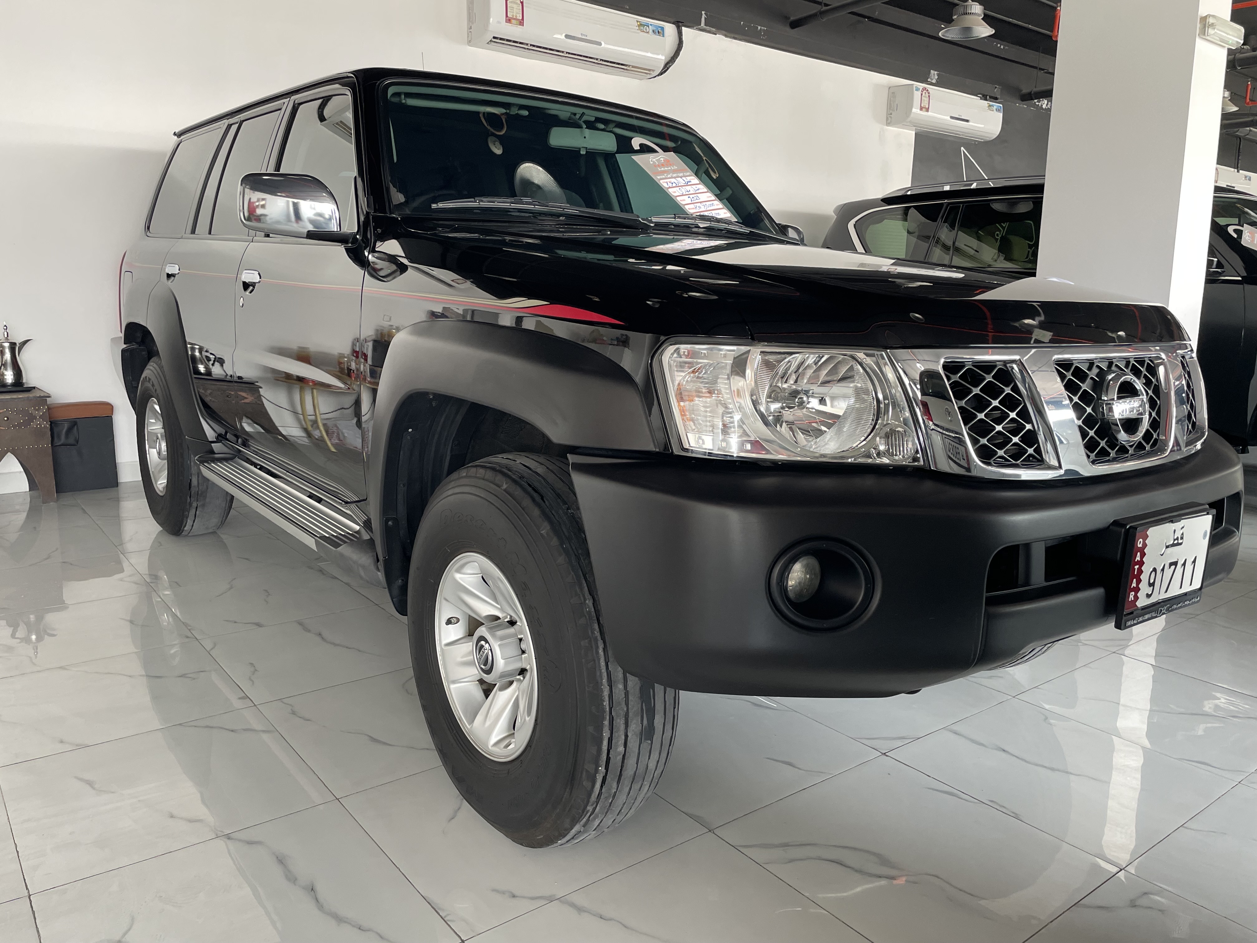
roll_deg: -0.5
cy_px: 472
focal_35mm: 26
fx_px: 944
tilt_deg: -10.8
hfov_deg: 67.3
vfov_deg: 53.1
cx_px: 628
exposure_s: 1/121
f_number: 1.6
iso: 125
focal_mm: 4.2
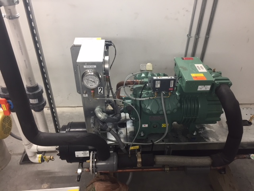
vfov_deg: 48.2
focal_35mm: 29
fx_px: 213
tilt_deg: -36.6
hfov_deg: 61.7
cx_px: 127
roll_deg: -0.7
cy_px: 96
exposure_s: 1/30
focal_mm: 4.15
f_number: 2.2
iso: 80
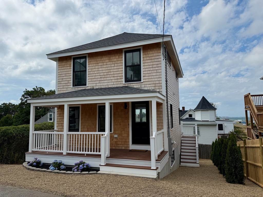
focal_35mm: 24
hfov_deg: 71.6
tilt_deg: +5.8
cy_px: 98
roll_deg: +0.9
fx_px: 182
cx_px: 132
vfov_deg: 56.8
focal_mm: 6.76
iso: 80
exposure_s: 1/10309
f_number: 1.78
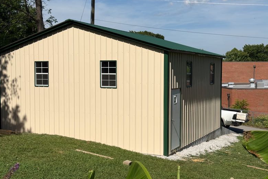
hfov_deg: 38.9
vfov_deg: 26.5
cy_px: 93
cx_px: 132
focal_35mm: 51
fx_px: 380
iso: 64
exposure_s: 1/11364
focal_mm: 6.76
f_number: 1.78
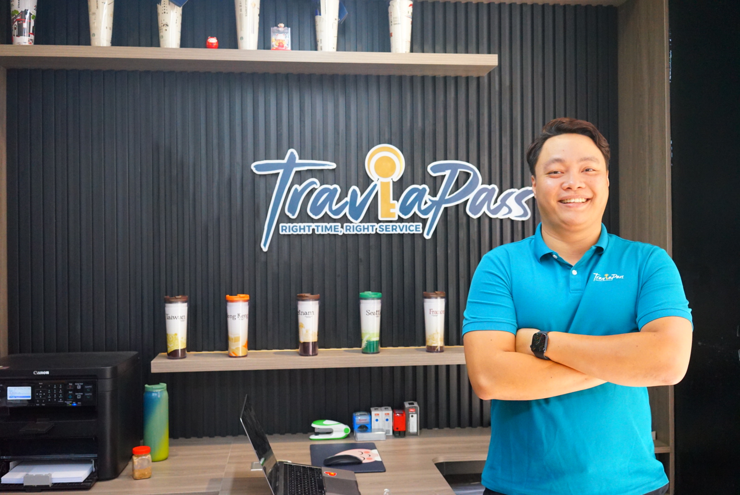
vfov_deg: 37.9
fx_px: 720
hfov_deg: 54.4
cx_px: 370
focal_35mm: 35
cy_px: 248
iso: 4000
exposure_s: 1/200
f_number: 5.6
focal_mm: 35
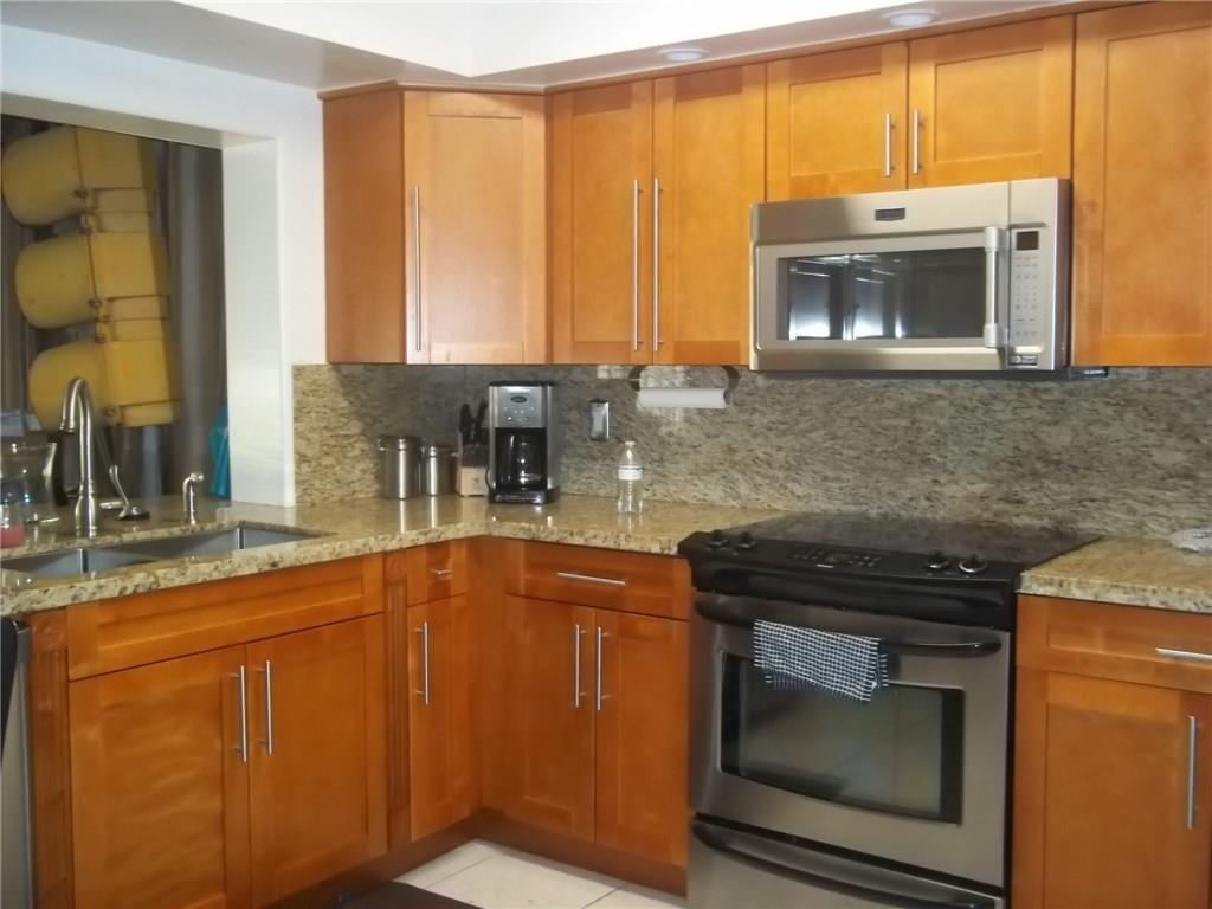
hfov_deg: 51.4
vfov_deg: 39.7
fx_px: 1260
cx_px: 606
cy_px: 454
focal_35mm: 36
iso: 320
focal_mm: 6.5
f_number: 3.1
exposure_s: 1/30
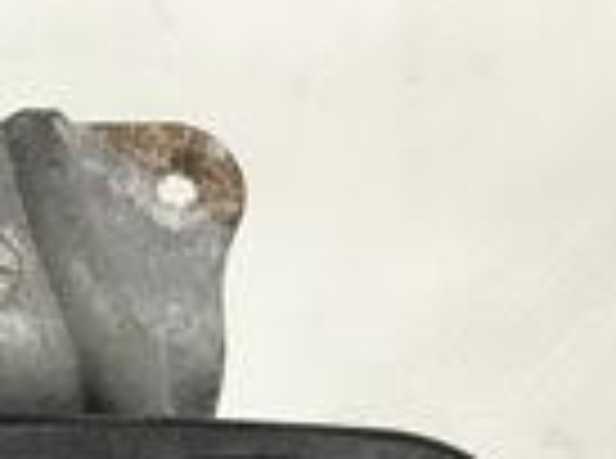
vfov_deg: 10.1
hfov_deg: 14.1
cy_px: 1010
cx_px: -324
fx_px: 2325
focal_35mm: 131
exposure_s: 1/33
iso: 40
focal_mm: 3.99
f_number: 1.8
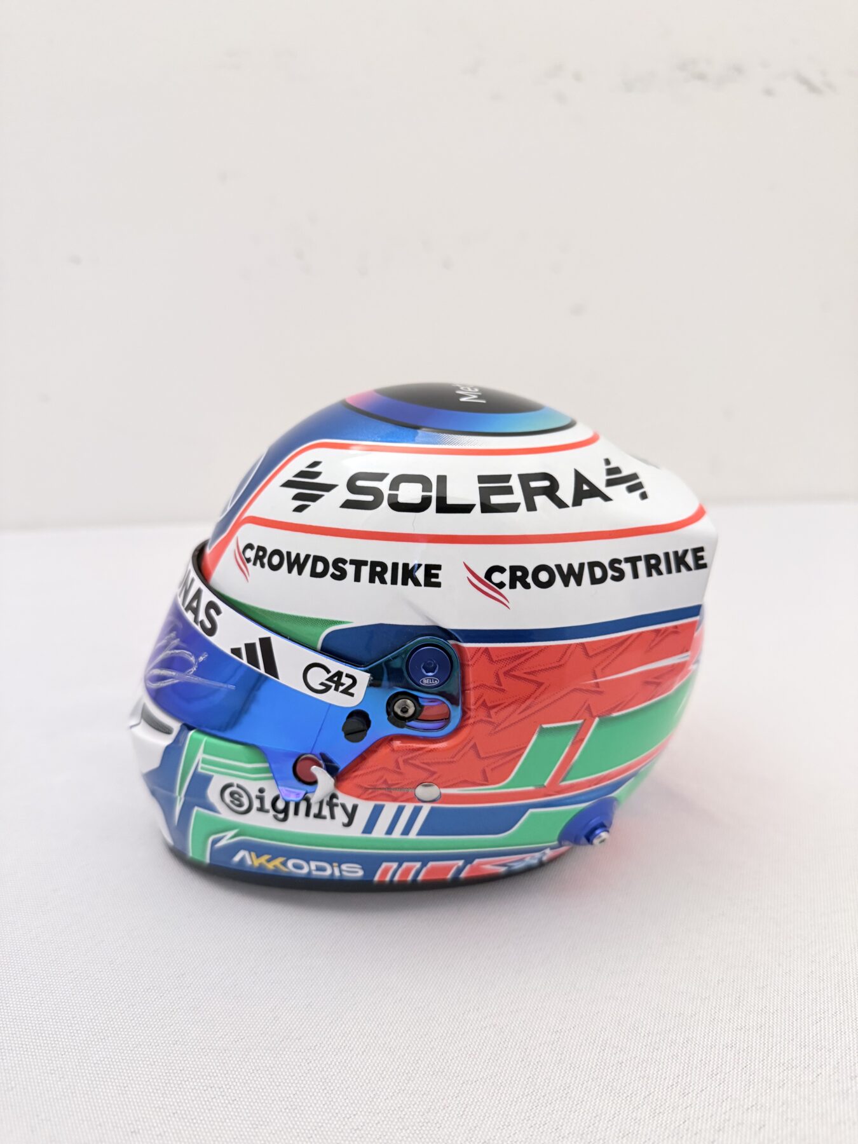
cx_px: 429
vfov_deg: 71.6
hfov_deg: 56.8
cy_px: 572
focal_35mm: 24
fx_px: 793
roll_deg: +1.5
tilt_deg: -19.2
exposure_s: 1/50
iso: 500
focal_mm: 6.76
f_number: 1.78
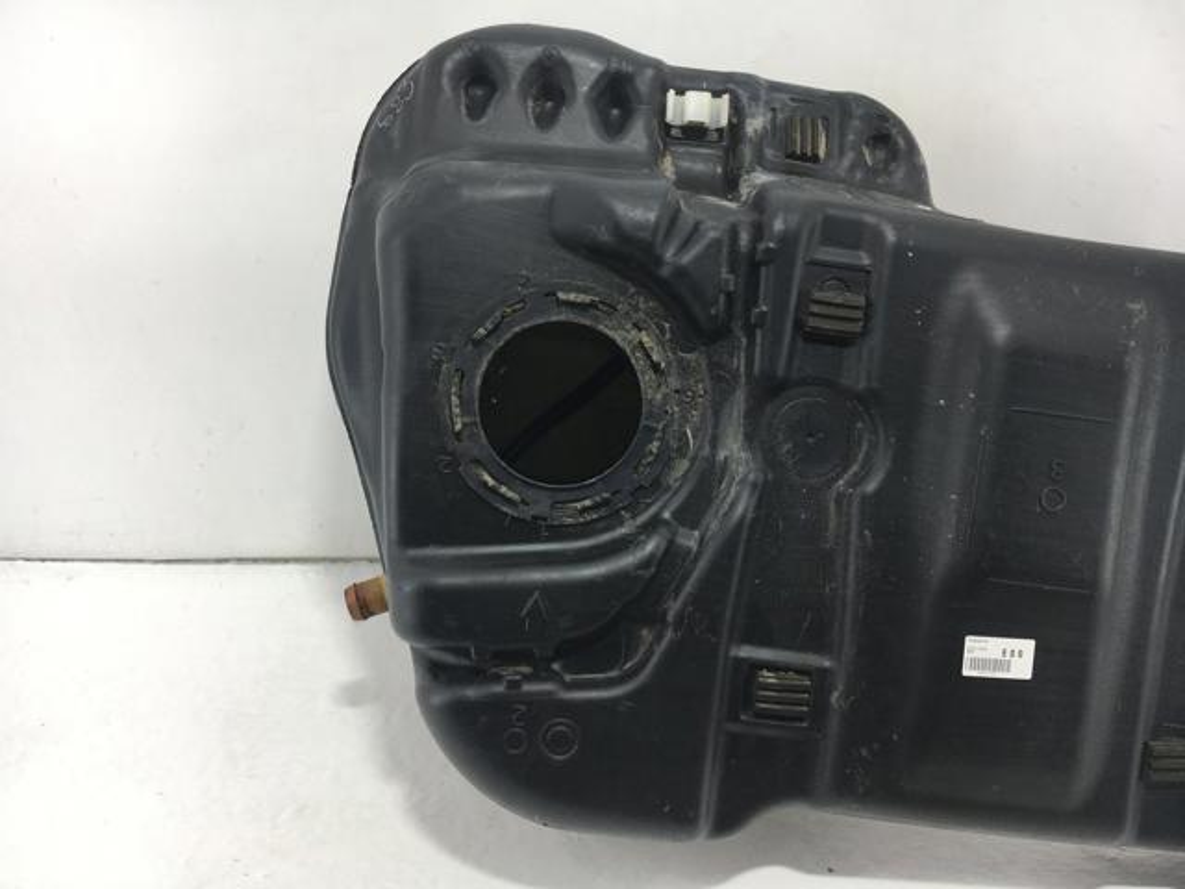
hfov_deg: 61.7
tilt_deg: -28.7
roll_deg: -0.5
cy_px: 444
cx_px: 592
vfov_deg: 48.2
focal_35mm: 29
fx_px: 993
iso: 25
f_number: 2.2
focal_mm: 4.15
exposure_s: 1/174
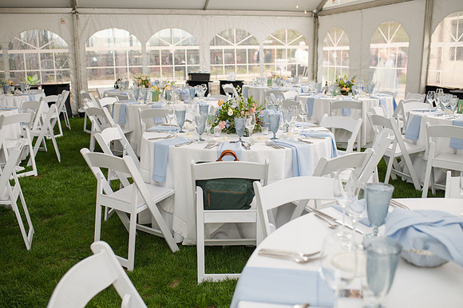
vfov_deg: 37.4
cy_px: 154
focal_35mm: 35
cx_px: 232
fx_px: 455
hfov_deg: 53.9
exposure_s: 1/200
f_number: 3.2
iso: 140
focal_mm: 35
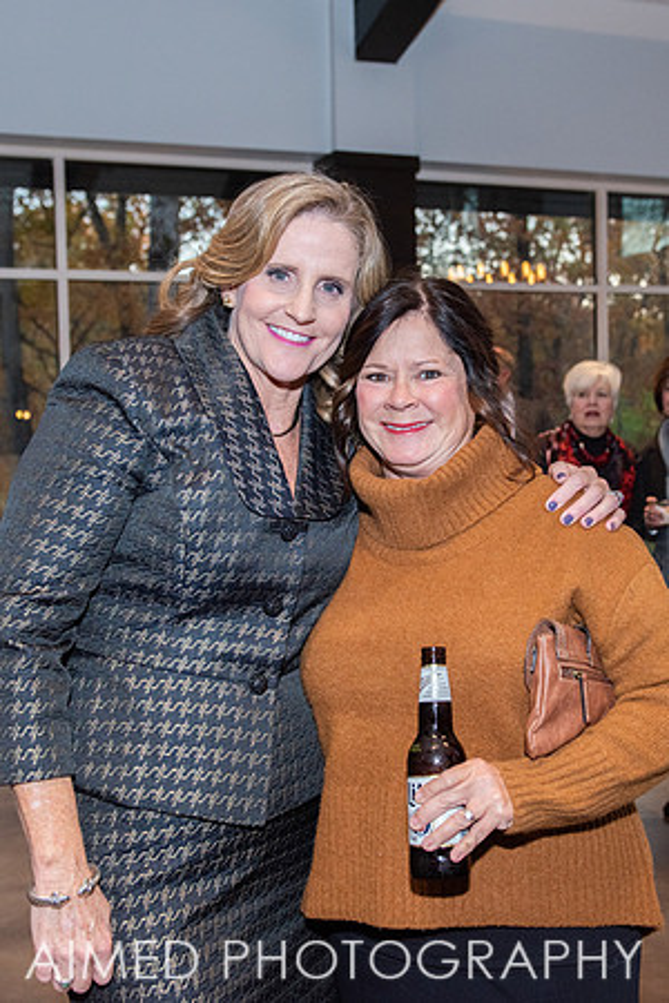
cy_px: 503
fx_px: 1226
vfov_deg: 44.5
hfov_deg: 30.5
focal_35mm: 44
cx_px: 376
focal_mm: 29
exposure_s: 1/250
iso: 800
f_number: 4
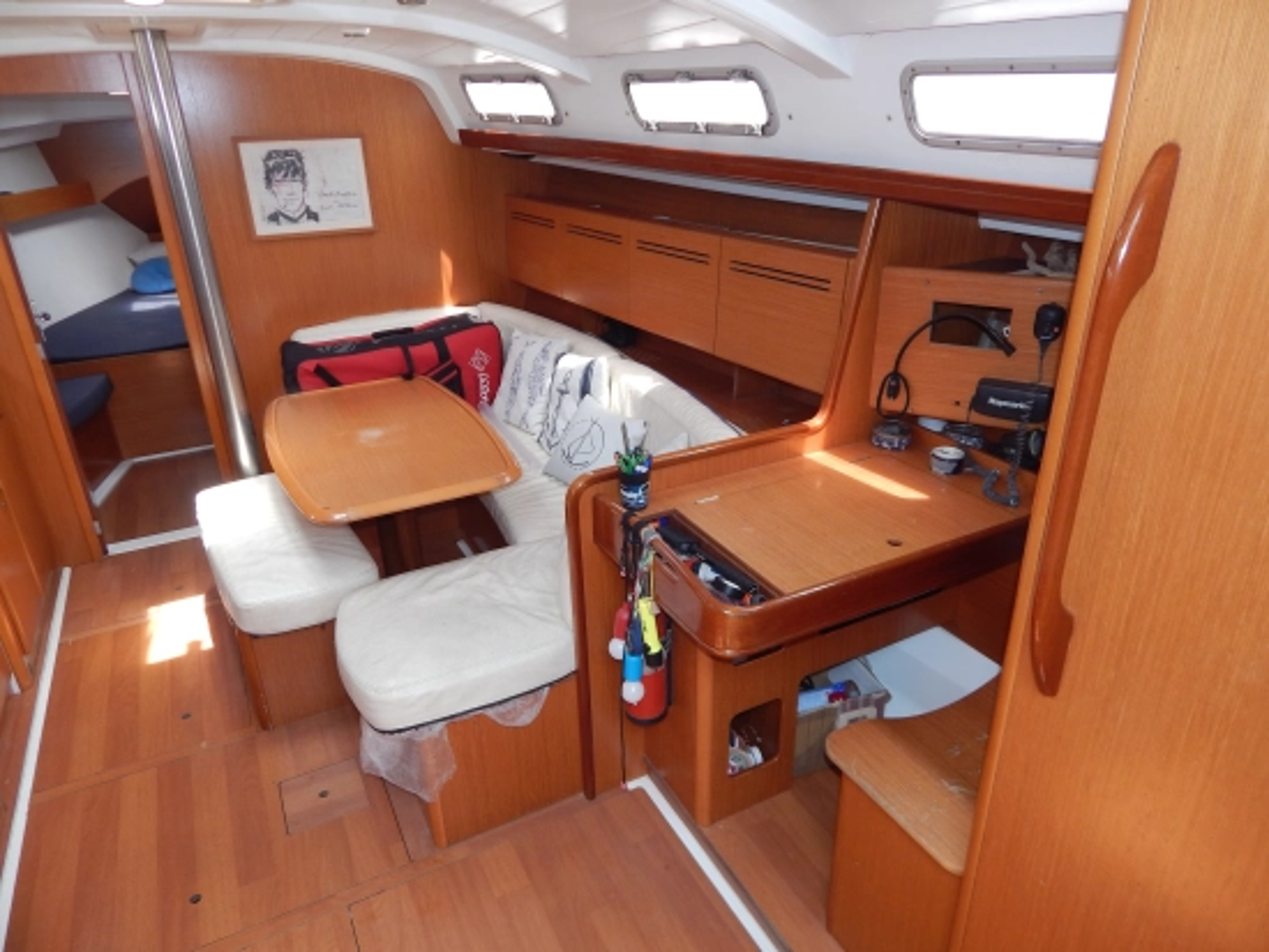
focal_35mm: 23
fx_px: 844
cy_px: 476
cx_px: 634
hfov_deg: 73.9
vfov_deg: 58.9
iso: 125
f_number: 3
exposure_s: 1/80
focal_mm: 4
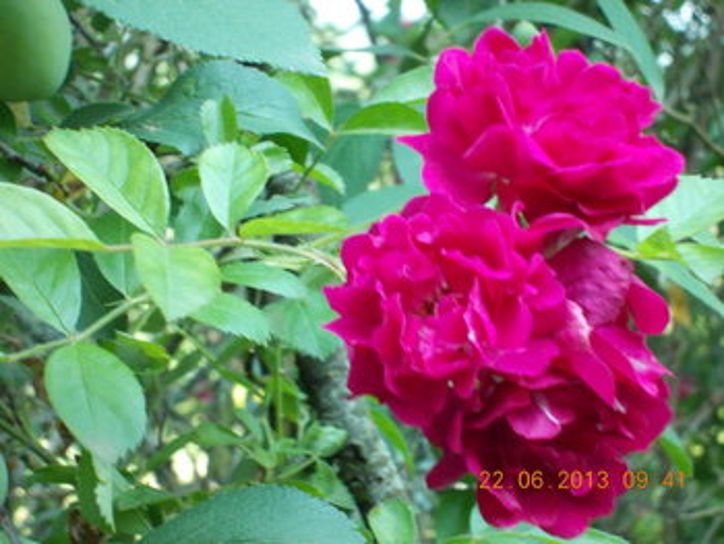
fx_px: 2365
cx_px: 362
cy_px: 272
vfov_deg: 13.1
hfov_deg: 17.4
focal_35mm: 113
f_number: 5.8
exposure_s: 1/40
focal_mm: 16
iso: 200
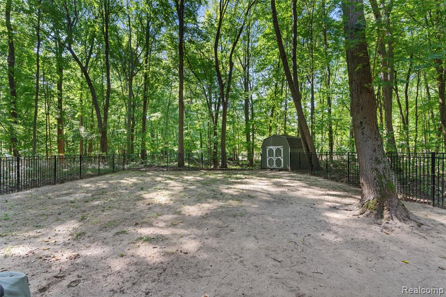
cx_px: 223
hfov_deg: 96.8
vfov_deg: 73.7
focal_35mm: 16
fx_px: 198
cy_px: 148
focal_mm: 16
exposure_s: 1/2
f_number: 8
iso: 100
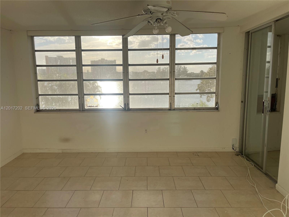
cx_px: 144
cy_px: 108
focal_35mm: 26
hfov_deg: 67.3
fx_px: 217
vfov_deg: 53.1
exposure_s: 1/4902
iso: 32
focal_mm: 5.1
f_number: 1.6
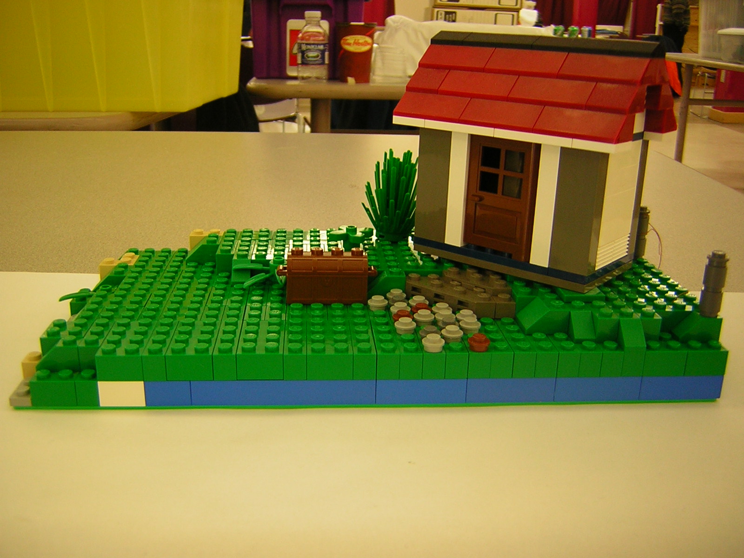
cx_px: 372
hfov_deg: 51.4
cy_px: 279
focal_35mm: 36
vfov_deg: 39.7
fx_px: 774
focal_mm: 4.7
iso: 50
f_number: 2.6
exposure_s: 1/6
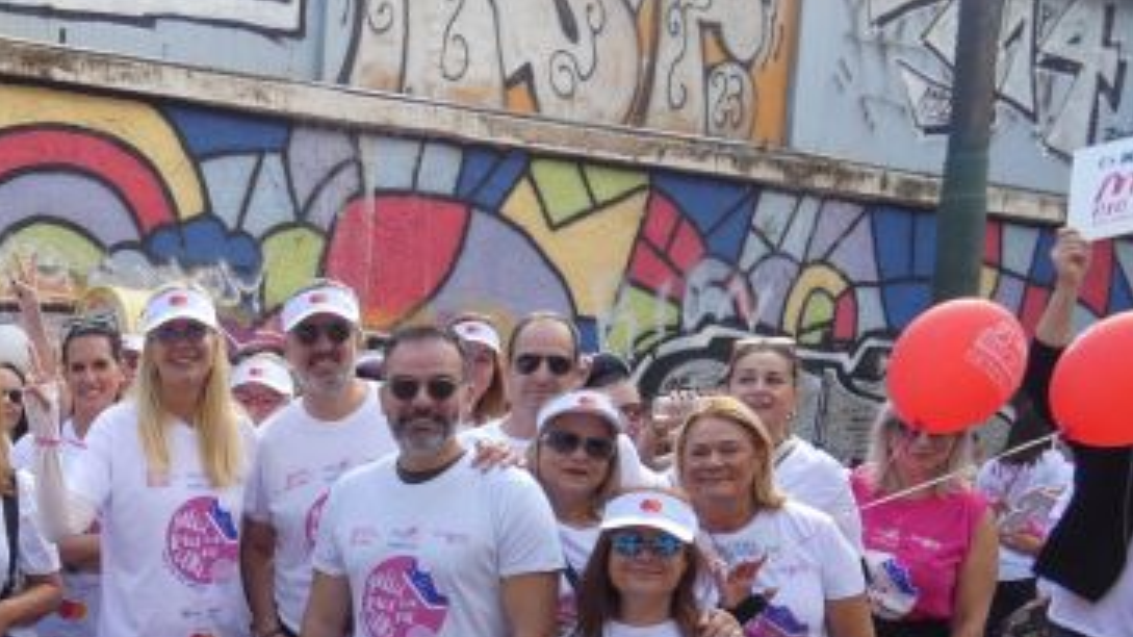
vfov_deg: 23.6
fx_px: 1442
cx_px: 87
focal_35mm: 48
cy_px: 674
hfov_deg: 39.4
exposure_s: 1/200
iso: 80
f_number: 2.8
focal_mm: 3.6
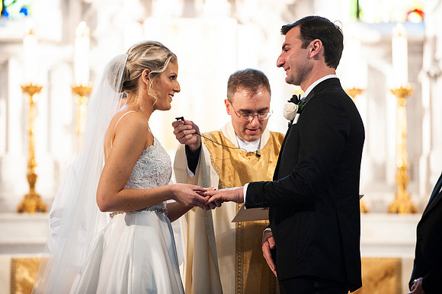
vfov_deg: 6.5
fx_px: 2582
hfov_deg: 9.8
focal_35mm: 210
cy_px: 147
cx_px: 215
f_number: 2.8
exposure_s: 1/100
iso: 1600
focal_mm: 200
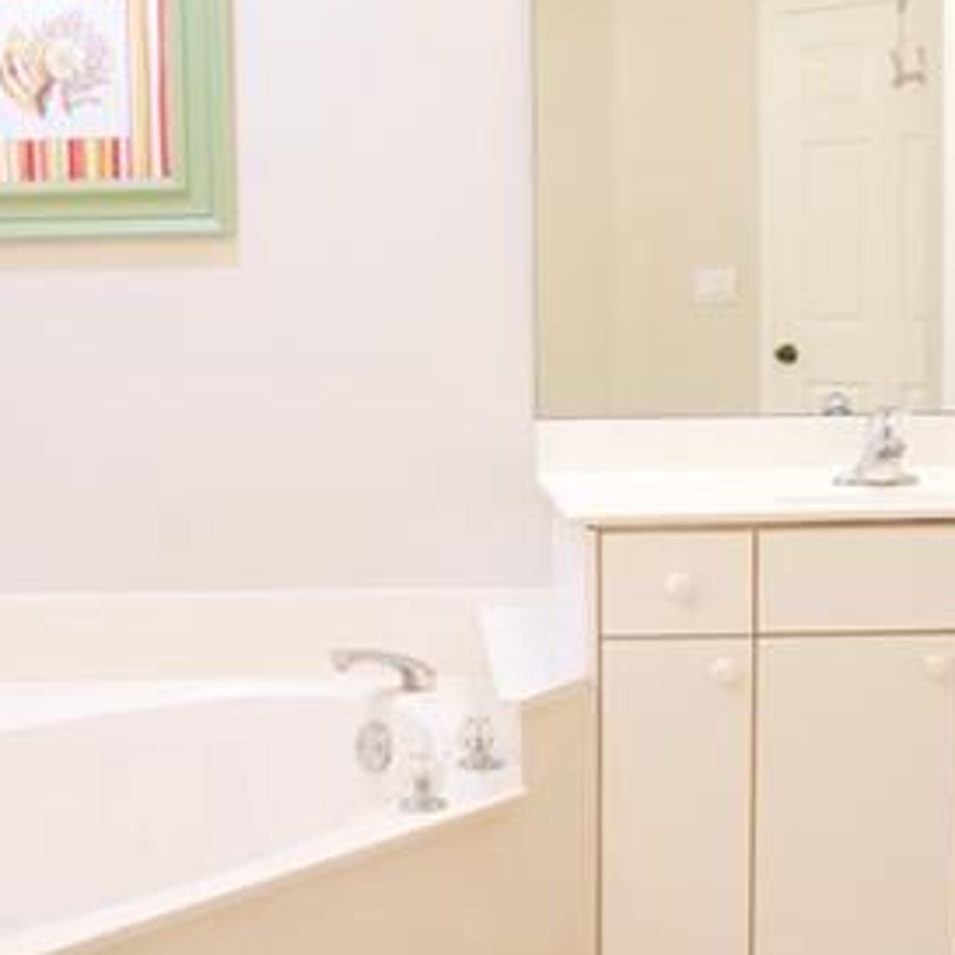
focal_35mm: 51
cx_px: 437
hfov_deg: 33.4
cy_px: 395
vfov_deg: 33.3
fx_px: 1592
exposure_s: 1.3
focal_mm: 16
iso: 100
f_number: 8
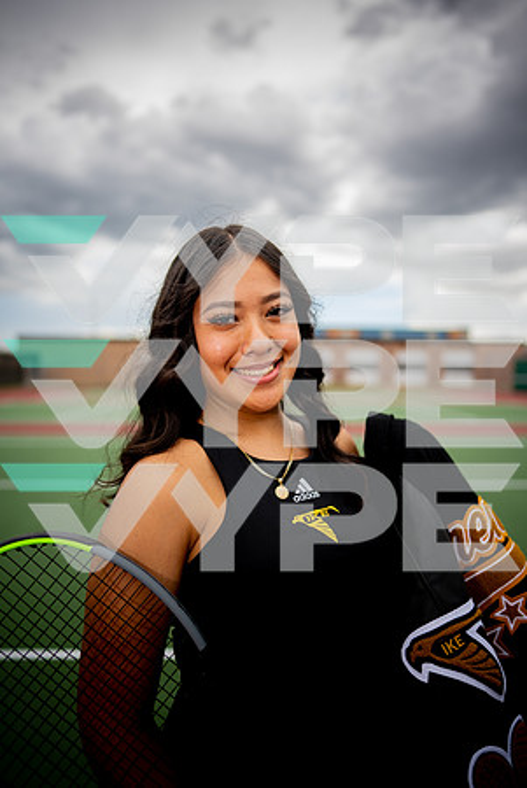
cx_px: 264
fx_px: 526
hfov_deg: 53.2
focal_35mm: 24
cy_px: 394
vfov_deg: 73.7
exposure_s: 1/1600
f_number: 1.4
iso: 50
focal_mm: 24
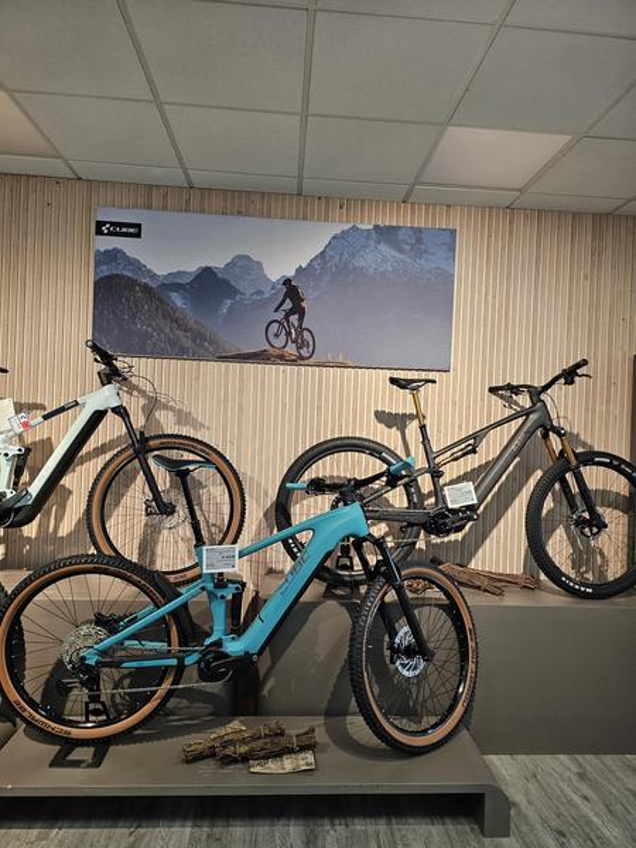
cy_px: 424
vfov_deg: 73.9
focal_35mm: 23
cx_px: 318
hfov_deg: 58.9
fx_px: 563
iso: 160
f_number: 1.7
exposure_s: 1/100
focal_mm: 6.3
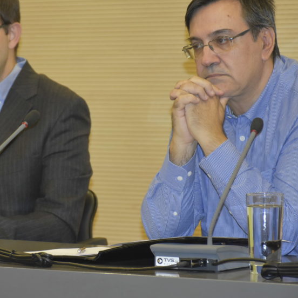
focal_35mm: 225
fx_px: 2189
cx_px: 69
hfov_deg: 7.8
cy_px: 123
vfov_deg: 7.8
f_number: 5.6
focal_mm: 95
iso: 1600
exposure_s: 1/100
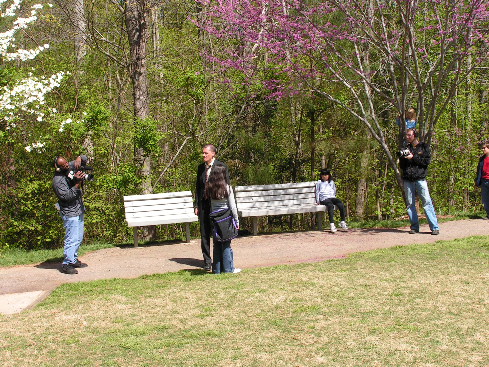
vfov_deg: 28.6
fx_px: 720
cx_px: 244
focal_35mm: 51
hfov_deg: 37.5
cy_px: 184
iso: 50
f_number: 6.3
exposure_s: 1/200
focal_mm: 8.6
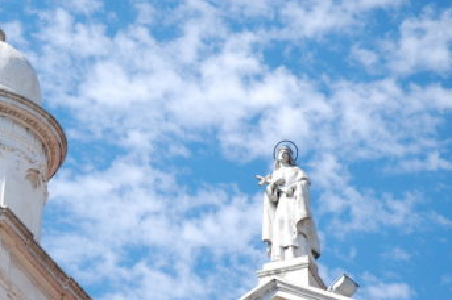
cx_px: 145
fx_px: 1430
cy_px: 181
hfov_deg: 17.9
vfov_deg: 12.0
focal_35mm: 114
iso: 100
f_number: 7.1
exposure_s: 1/200
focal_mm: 52
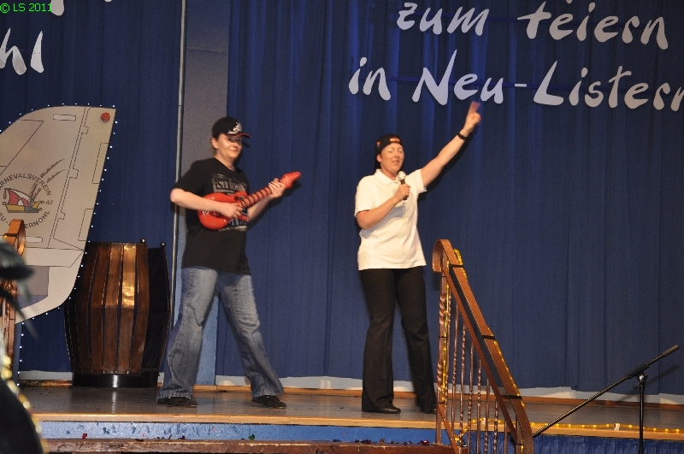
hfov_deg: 27.0
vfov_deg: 18.1
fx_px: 1423
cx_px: 342
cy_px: 227
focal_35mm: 75
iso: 400
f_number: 5
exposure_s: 1/60
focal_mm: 50
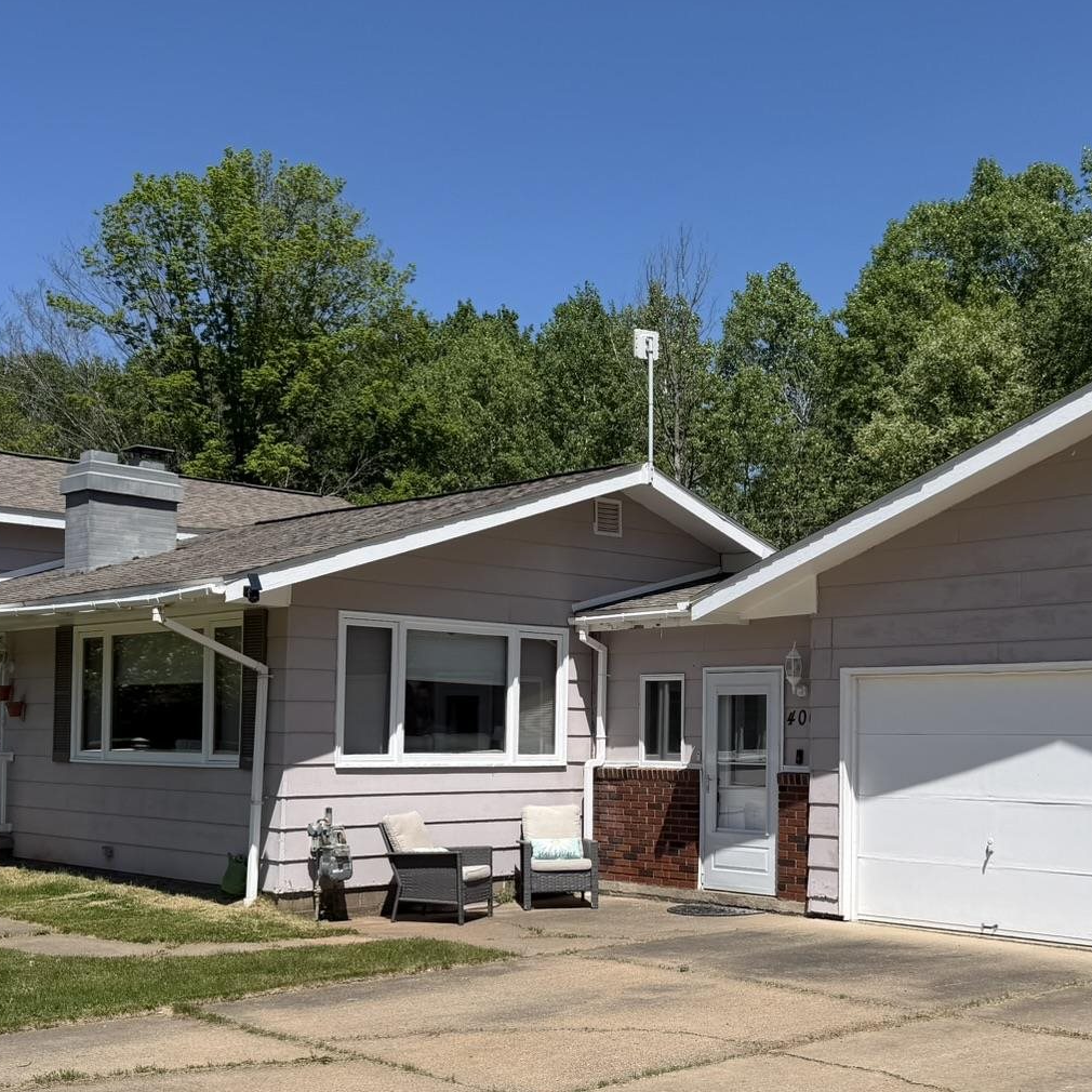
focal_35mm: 43
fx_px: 1535
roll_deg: -0.4
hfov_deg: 38.9
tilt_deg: +2.2
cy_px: 668
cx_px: 676
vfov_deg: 39.0
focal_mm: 6.76
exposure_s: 1/6711
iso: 80
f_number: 1.78
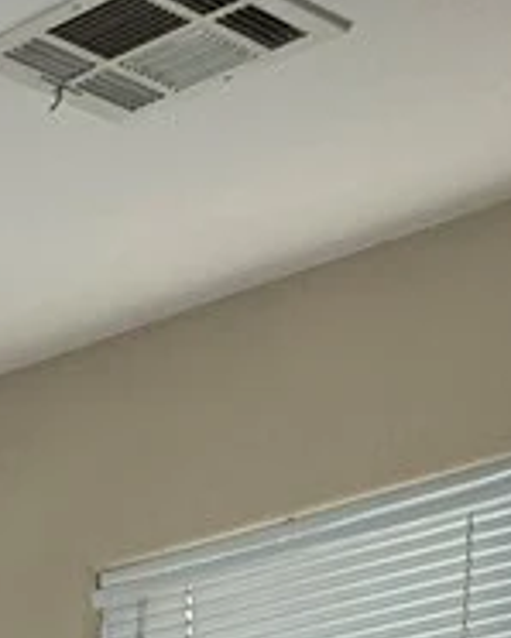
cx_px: -535
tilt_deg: -5.0
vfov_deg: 11.5
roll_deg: +1.5
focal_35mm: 129
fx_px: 2437
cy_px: 1664
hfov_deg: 10.8
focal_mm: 6.76
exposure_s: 1/60
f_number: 1.78
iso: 160
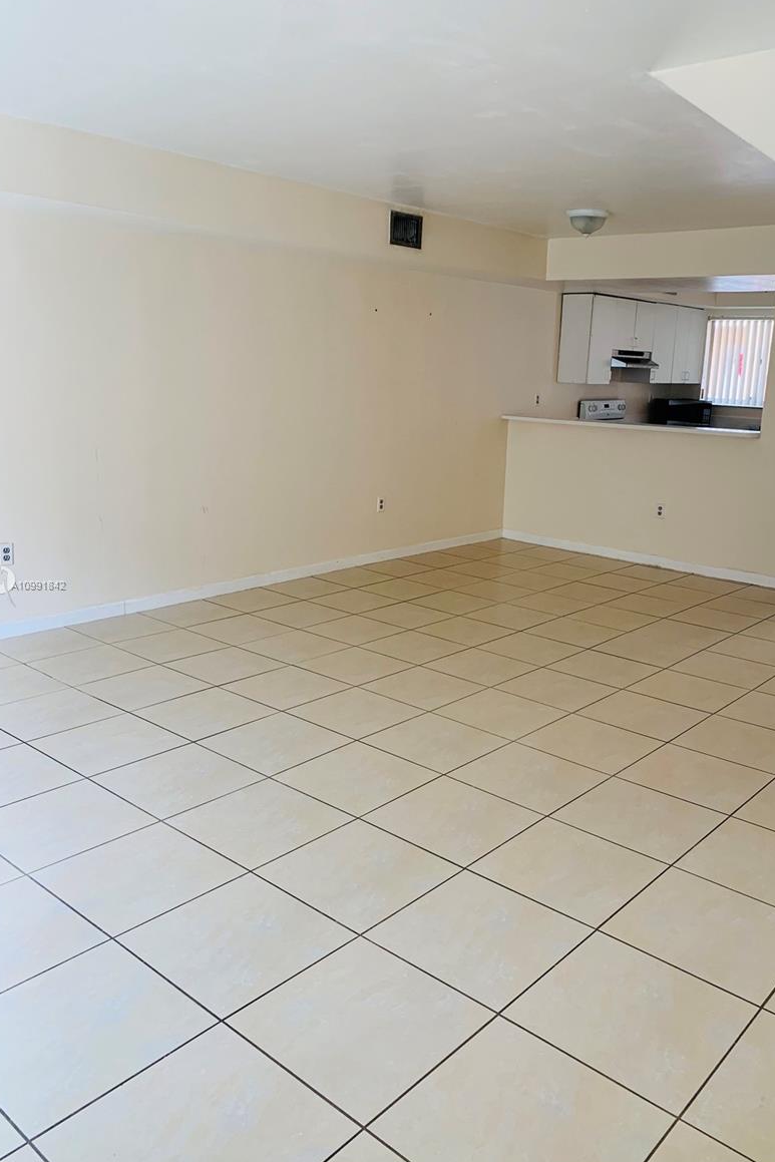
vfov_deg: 65.5
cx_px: 427
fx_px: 904
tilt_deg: -14.9
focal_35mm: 28
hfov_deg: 46.3
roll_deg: -2.2
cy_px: 586
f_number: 1.8
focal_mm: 4.25
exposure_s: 1/107
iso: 100
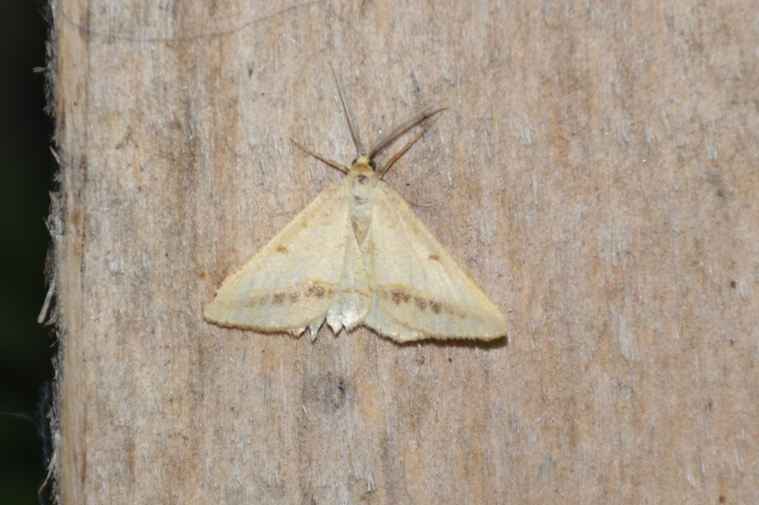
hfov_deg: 9.8
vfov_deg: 6.5
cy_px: 252
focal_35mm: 210
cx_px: 380
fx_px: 4426
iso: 320
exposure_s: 1/60
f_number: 7.1
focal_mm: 140
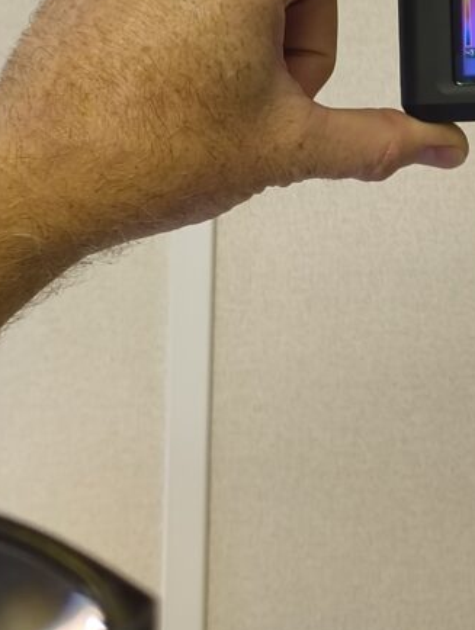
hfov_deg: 12.3
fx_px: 2153
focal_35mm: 118
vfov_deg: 16.5
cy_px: 70
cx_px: 544
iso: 371
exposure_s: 1/100
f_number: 1.87
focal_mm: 5.56
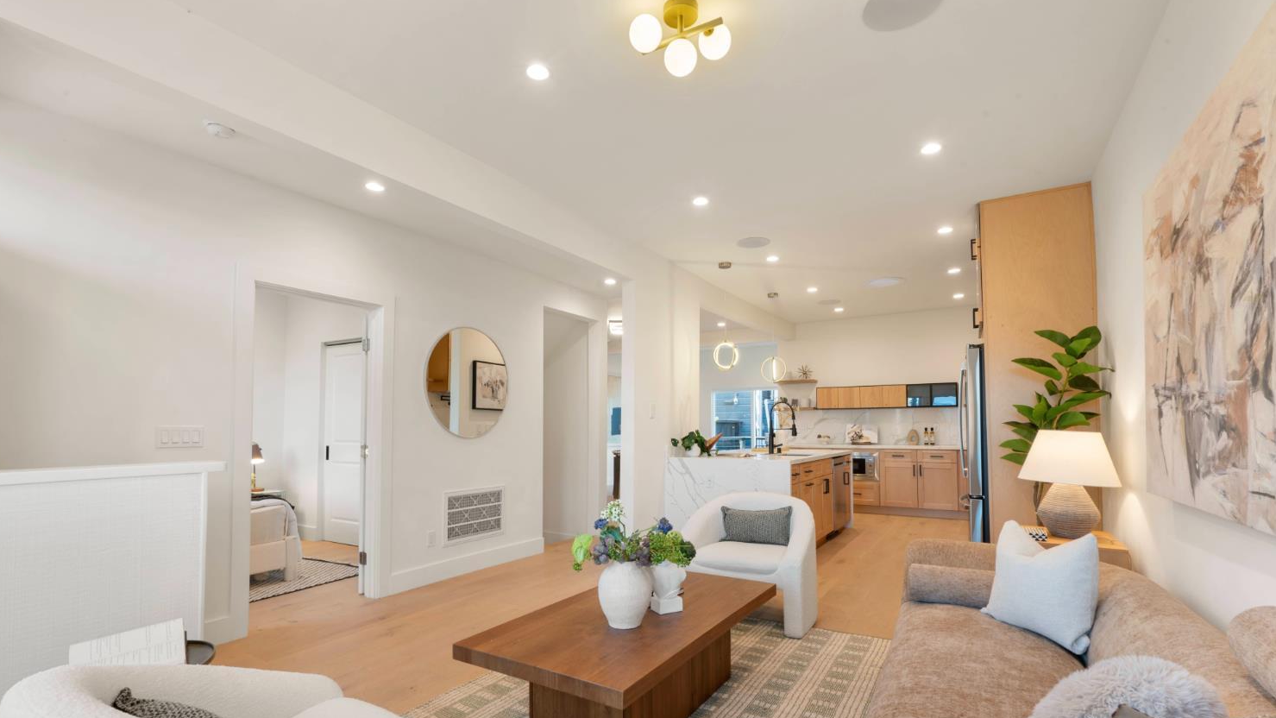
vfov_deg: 63.7
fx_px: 575
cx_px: 634
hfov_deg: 95.9
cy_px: 407
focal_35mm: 17
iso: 200
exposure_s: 1.3
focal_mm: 16
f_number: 16
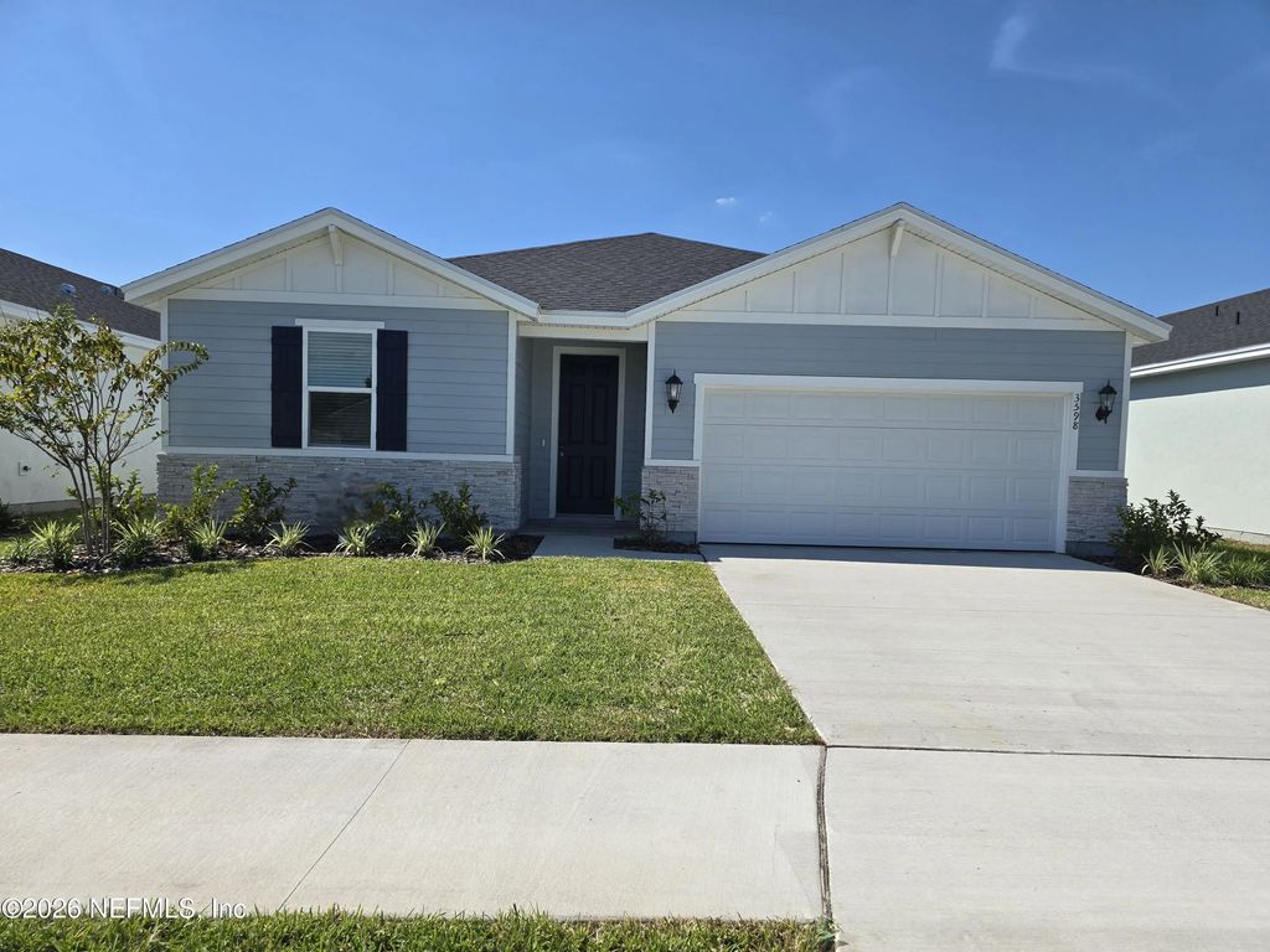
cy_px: 476
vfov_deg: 58.9
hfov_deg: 73.9
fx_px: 844
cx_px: 635
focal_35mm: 23
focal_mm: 6.3
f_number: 1.7
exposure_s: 1/1111
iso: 12
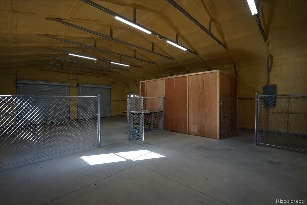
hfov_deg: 96.7
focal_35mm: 16
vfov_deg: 73.7
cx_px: 154
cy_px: 102
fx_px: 136
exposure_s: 1/200
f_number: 4
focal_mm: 16
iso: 640
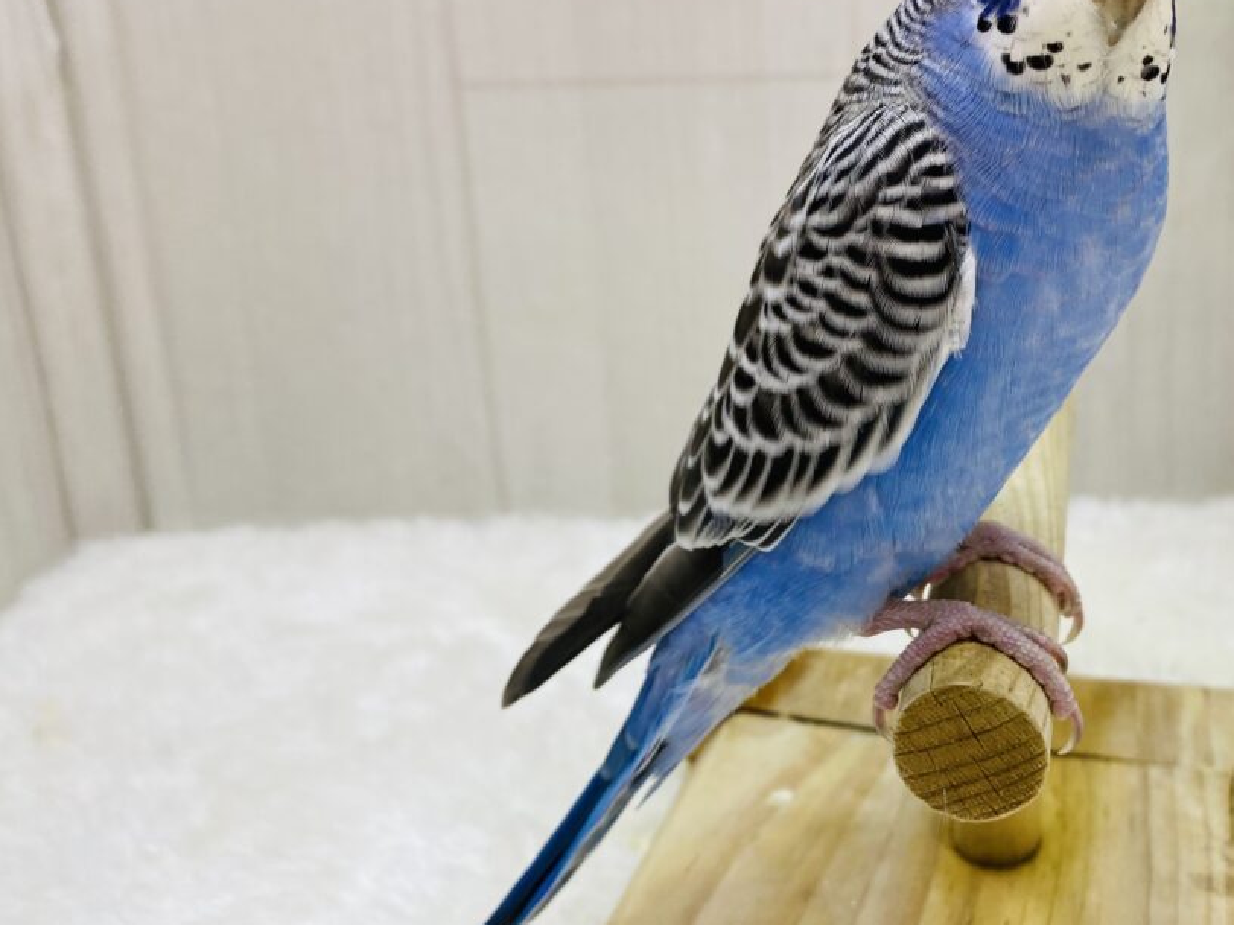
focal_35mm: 37
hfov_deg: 49.3
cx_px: 814
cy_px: 300
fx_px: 1319
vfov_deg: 38.2
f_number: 1.8
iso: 80
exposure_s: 1/100
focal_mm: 4.25
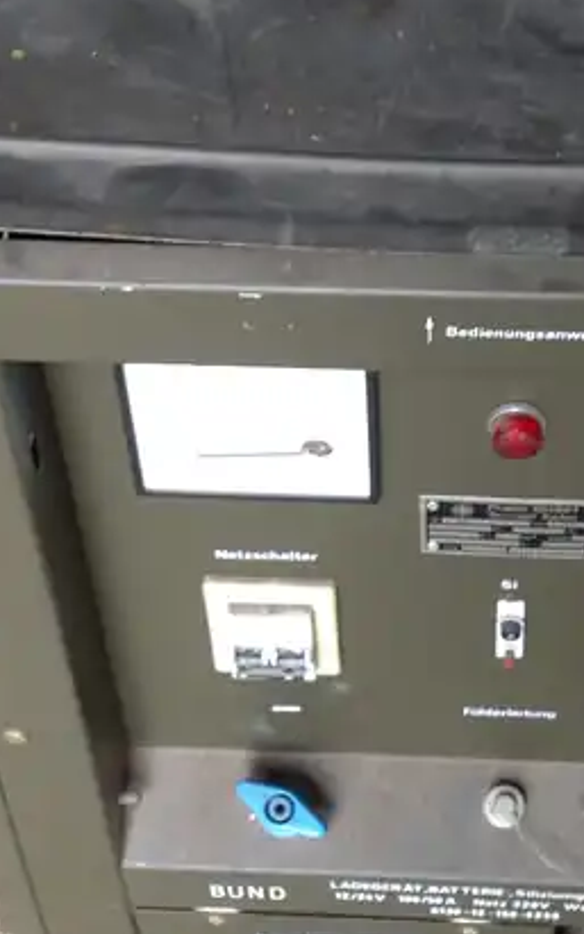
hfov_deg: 14.5
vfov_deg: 23.0
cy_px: 434
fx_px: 2291
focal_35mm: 90
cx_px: 382
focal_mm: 4.28
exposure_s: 1/15
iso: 64
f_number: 2.4
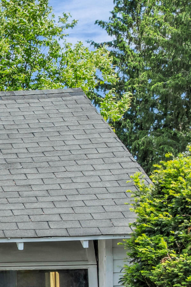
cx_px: -179
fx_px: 668
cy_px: 280
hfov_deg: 14.0
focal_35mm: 84
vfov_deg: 23.3
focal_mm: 12.29
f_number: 2.8
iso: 150
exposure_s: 1/500
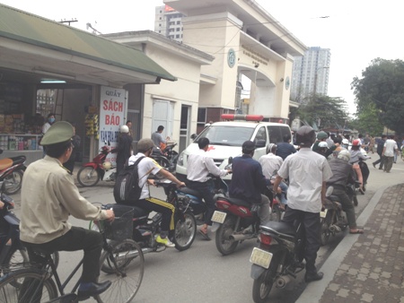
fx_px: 409
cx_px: 202
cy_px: 152
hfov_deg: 52.6
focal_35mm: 35
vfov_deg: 40.7
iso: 50
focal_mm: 4.28
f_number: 2.4
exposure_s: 1/789
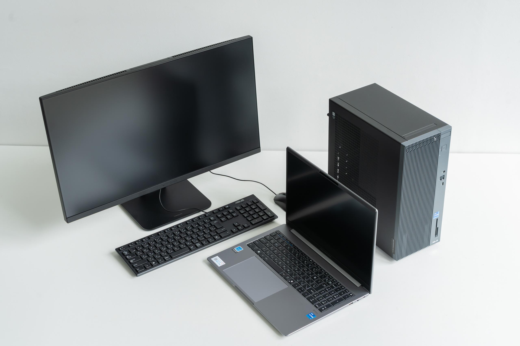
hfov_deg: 35.1
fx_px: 823
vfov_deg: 23.8
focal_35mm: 57
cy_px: 173
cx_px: 260
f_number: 8
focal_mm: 57
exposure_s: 1/100
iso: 400
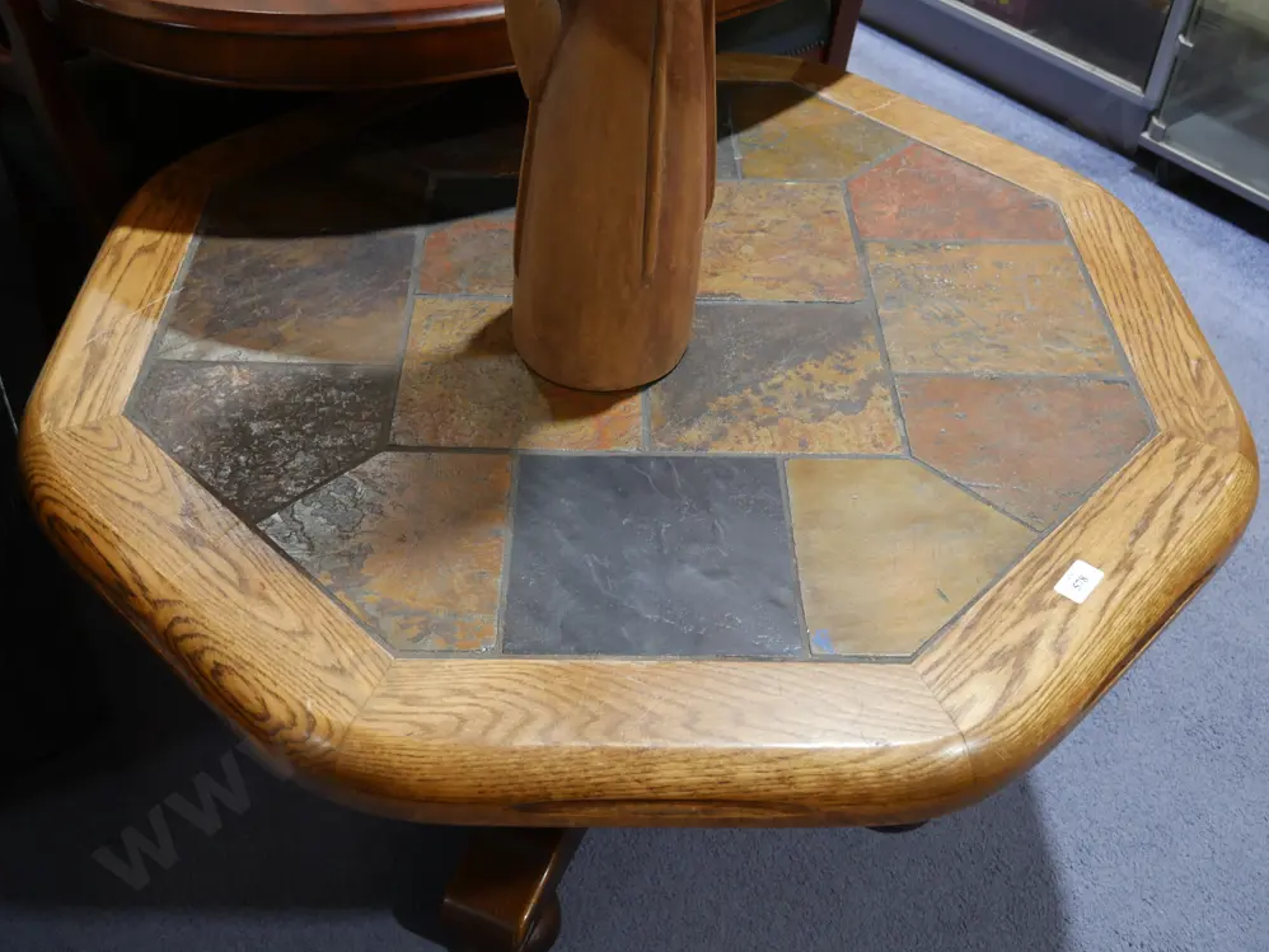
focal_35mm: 39
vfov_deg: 36.8
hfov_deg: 47.9
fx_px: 1430
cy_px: 487
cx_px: 626
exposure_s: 1/60
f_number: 4.1
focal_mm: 19
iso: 500
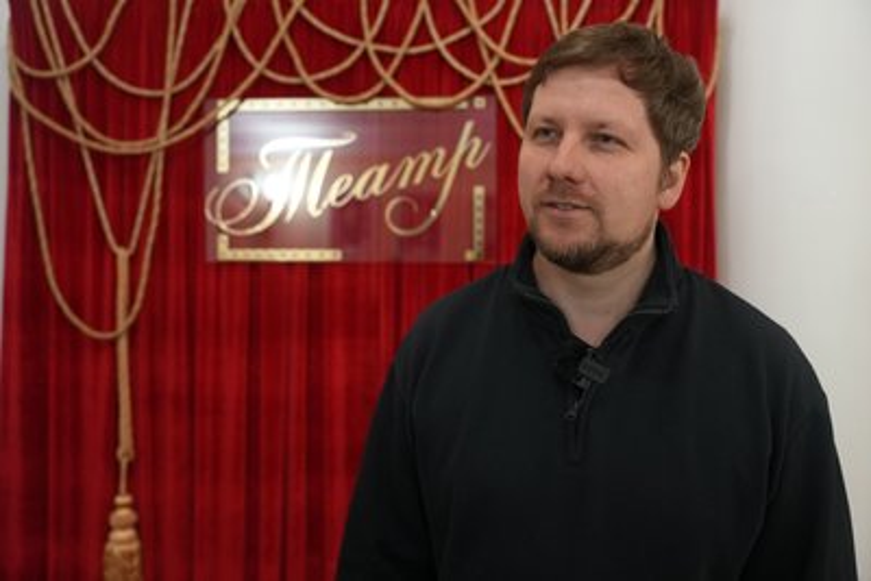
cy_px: 290
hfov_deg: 54.4
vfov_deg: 37.9
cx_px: 436
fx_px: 847
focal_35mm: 35
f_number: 2.8
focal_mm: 35
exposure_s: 1/160
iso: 4000
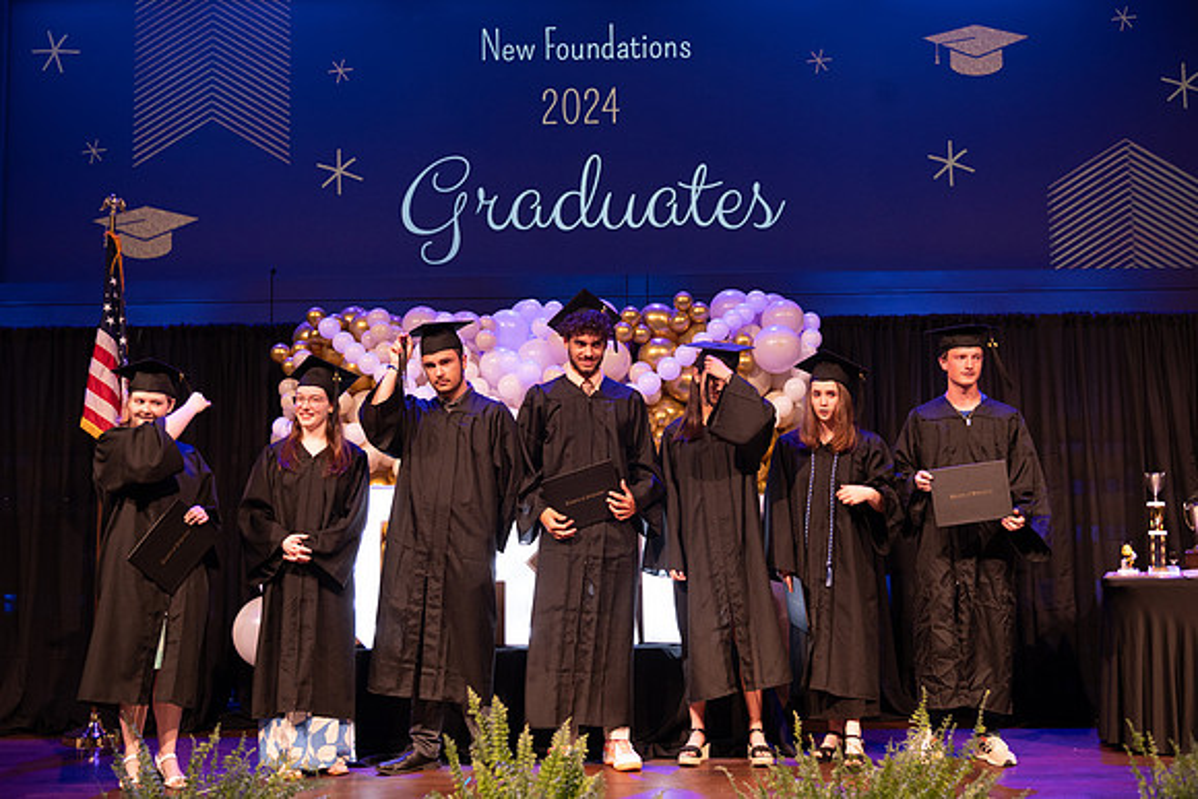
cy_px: 400
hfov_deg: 44.5
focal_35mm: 44
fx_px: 1464
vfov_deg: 30.5
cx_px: 599
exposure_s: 1/200
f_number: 4
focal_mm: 44
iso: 1600
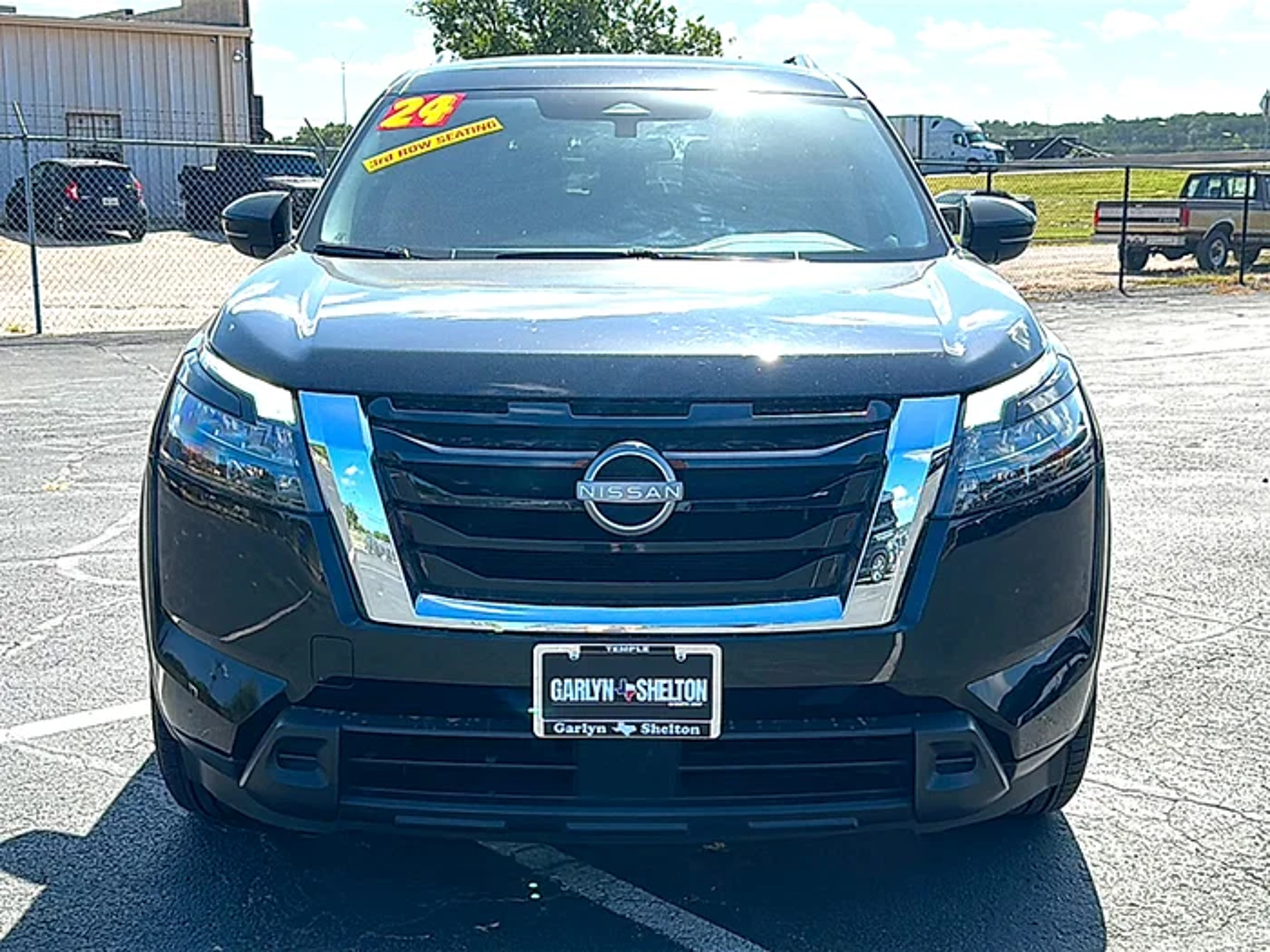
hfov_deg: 49.0
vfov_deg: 37.7
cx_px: 635
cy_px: 476
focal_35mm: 38
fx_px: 1394
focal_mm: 6.86
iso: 80
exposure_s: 1/3378
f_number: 1.78
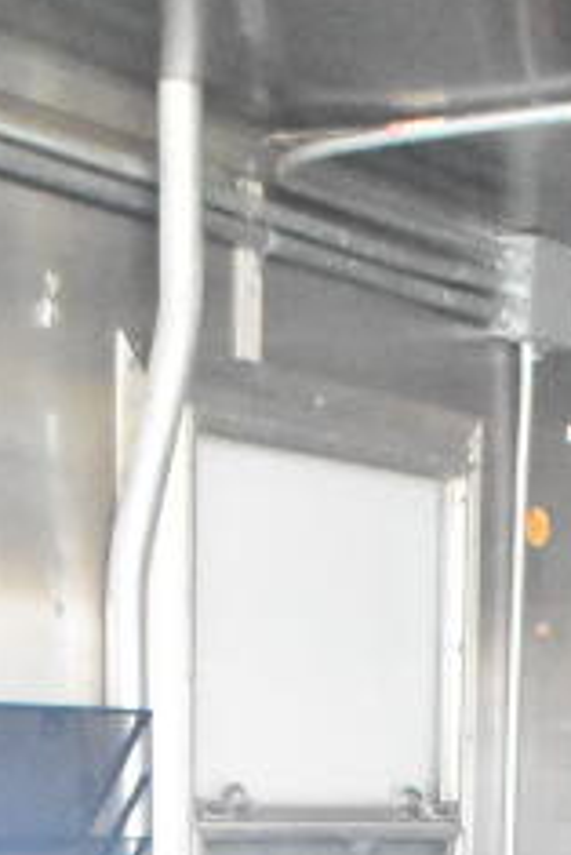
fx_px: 2494
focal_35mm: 105
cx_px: 564
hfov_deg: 12.9
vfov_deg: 17.6
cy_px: 1262
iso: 25600
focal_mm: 18
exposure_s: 1/15
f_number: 3.5
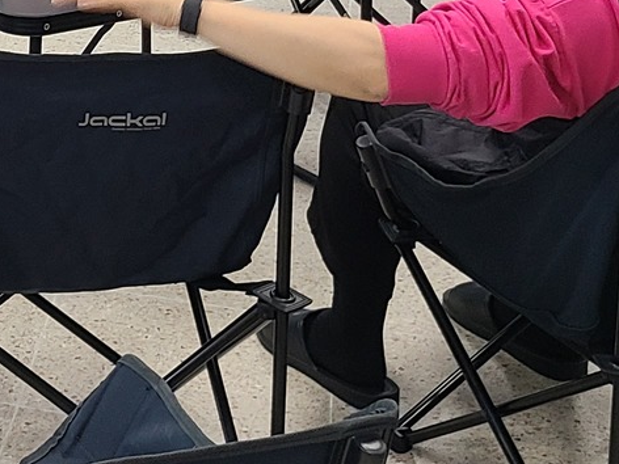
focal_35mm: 111
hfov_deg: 16.0
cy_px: -223
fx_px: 1985
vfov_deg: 12.7
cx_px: -365
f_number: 1.8
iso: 80
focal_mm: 5.4
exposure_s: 1/60
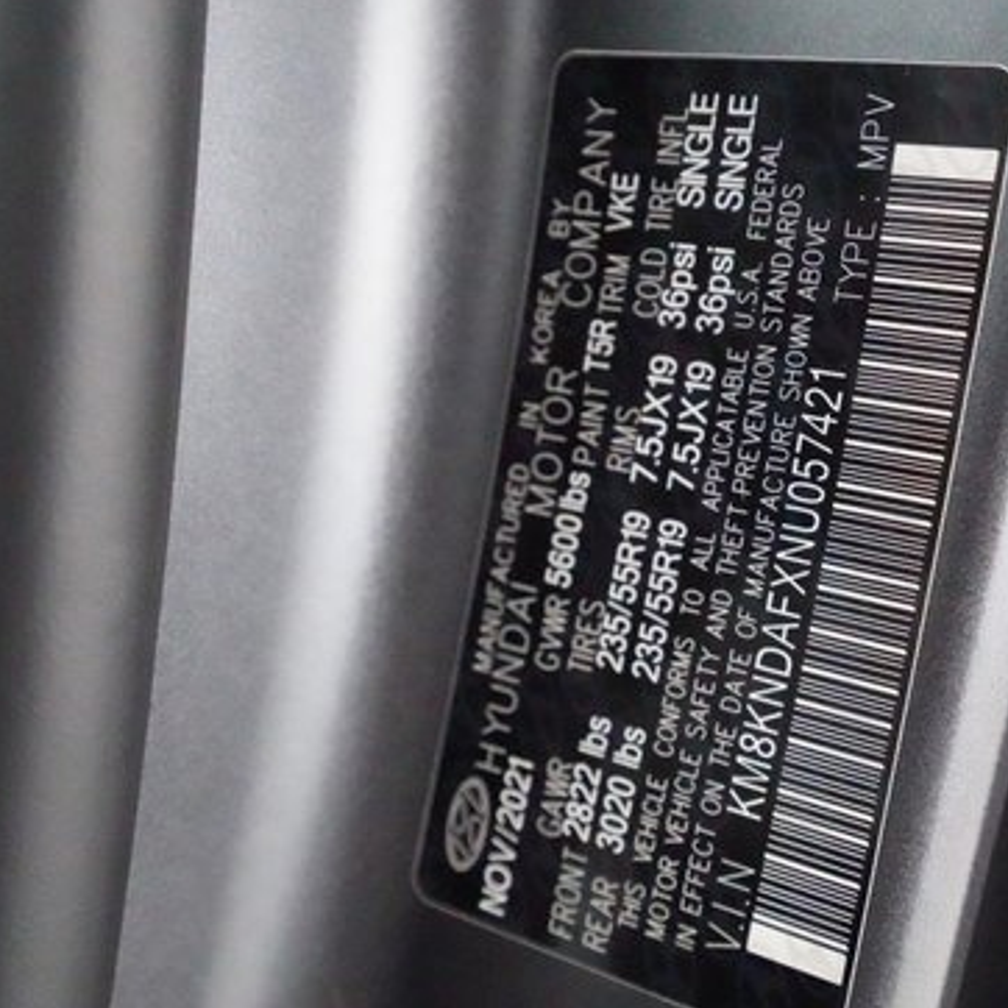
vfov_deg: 40.0
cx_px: 590
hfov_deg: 39.9
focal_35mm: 42
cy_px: 490
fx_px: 1384
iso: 64000
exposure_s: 1/200
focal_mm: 28
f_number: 5
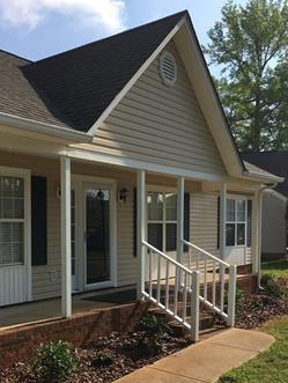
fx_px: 465
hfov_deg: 34.0
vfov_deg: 44.1
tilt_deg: -1.8
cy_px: 256
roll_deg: -0.2
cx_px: 88
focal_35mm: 42
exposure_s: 1/1709
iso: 25
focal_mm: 4.15
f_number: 2.2
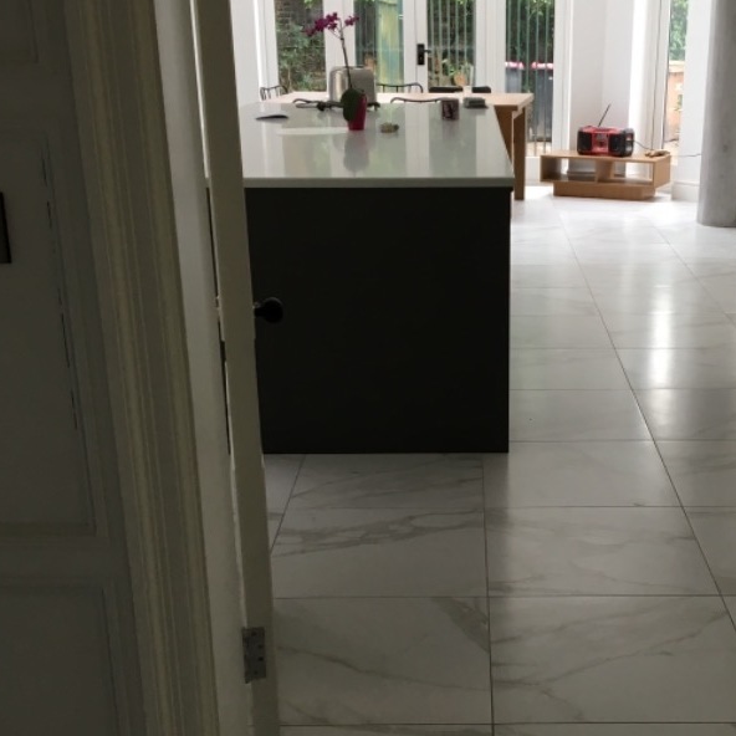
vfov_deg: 32.6
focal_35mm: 52
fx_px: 1251
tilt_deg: -19.9
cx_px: 467
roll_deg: -0.1
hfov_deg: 32.6
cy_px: 467
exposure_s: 1/33
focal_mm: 4.15
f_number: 2.2
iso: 32
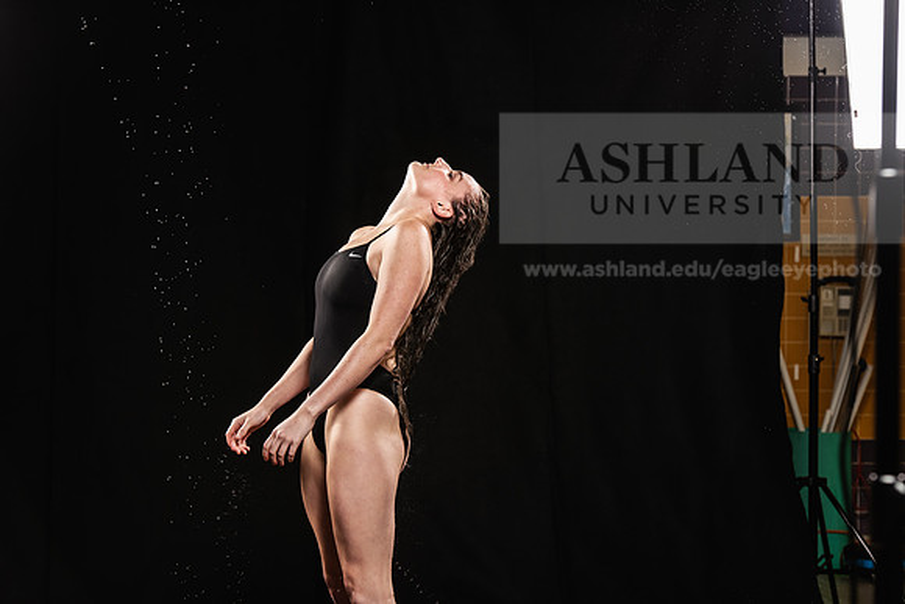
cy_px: 302
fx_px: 2816
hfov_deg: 18.3
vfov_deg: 12.2
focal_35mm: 112
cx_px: 452
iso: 500
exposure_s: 1/200
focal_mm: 112
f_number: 6.3
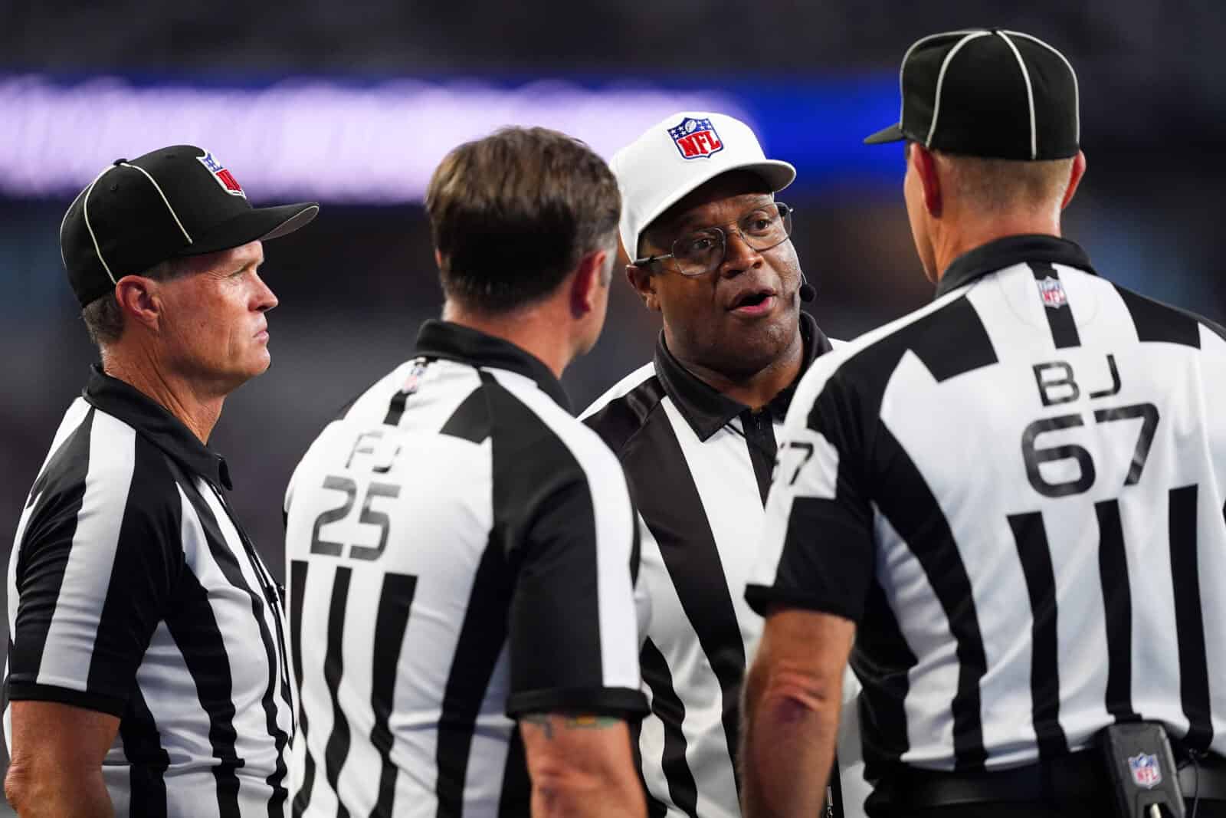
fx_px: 13622
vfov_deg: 3.4
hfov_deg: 5.2
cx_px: 613
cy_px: 409
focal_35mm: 400
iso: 3200
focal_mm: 400
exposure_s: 1/2500
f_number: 2.8
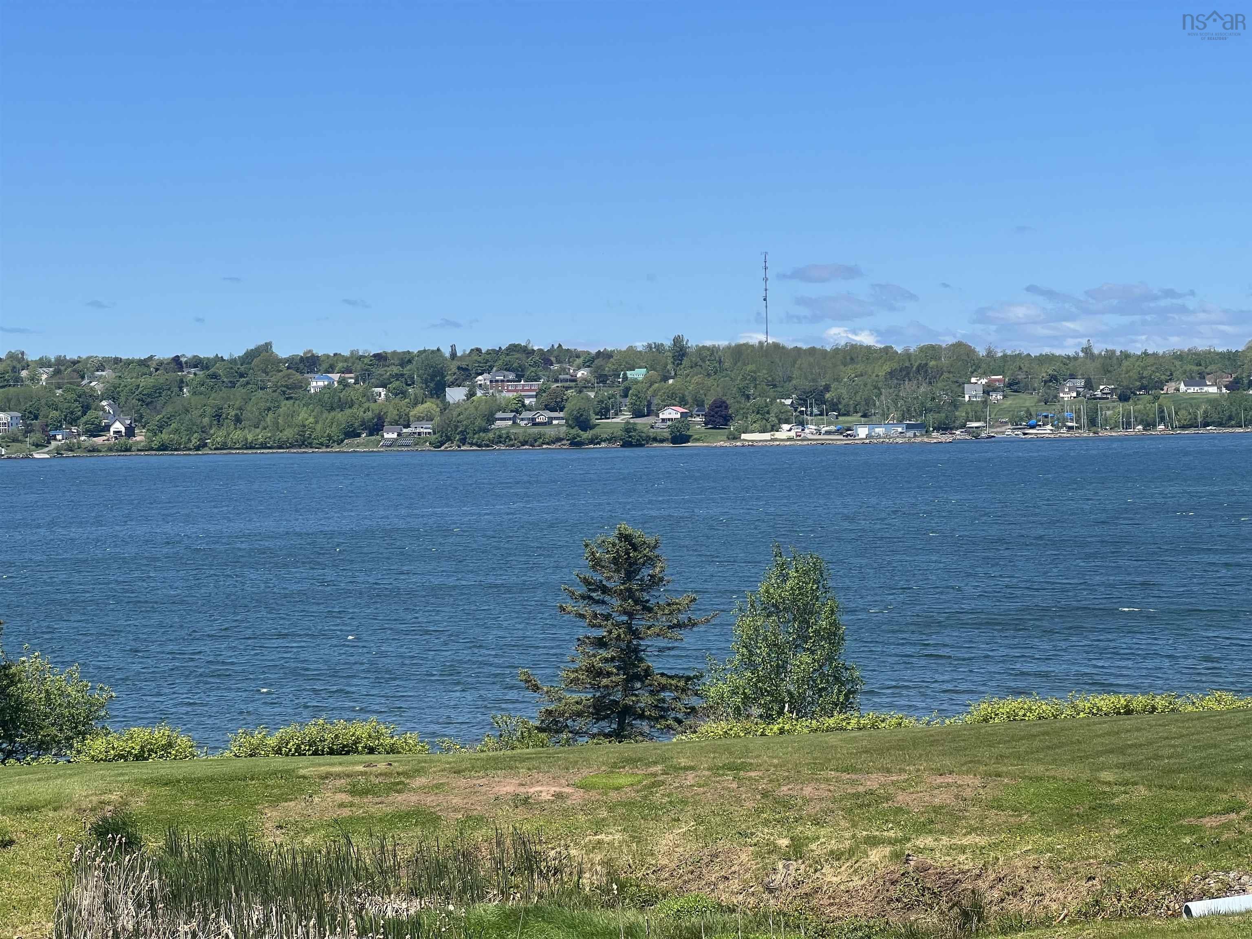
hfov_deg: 25.3
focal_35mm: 77
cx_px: 626
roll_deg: +0.9
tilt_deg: -1.3
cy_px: 470
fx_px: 2785
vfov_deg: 19.1
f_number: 2.8
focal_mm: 9
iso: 32
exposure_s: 1/809
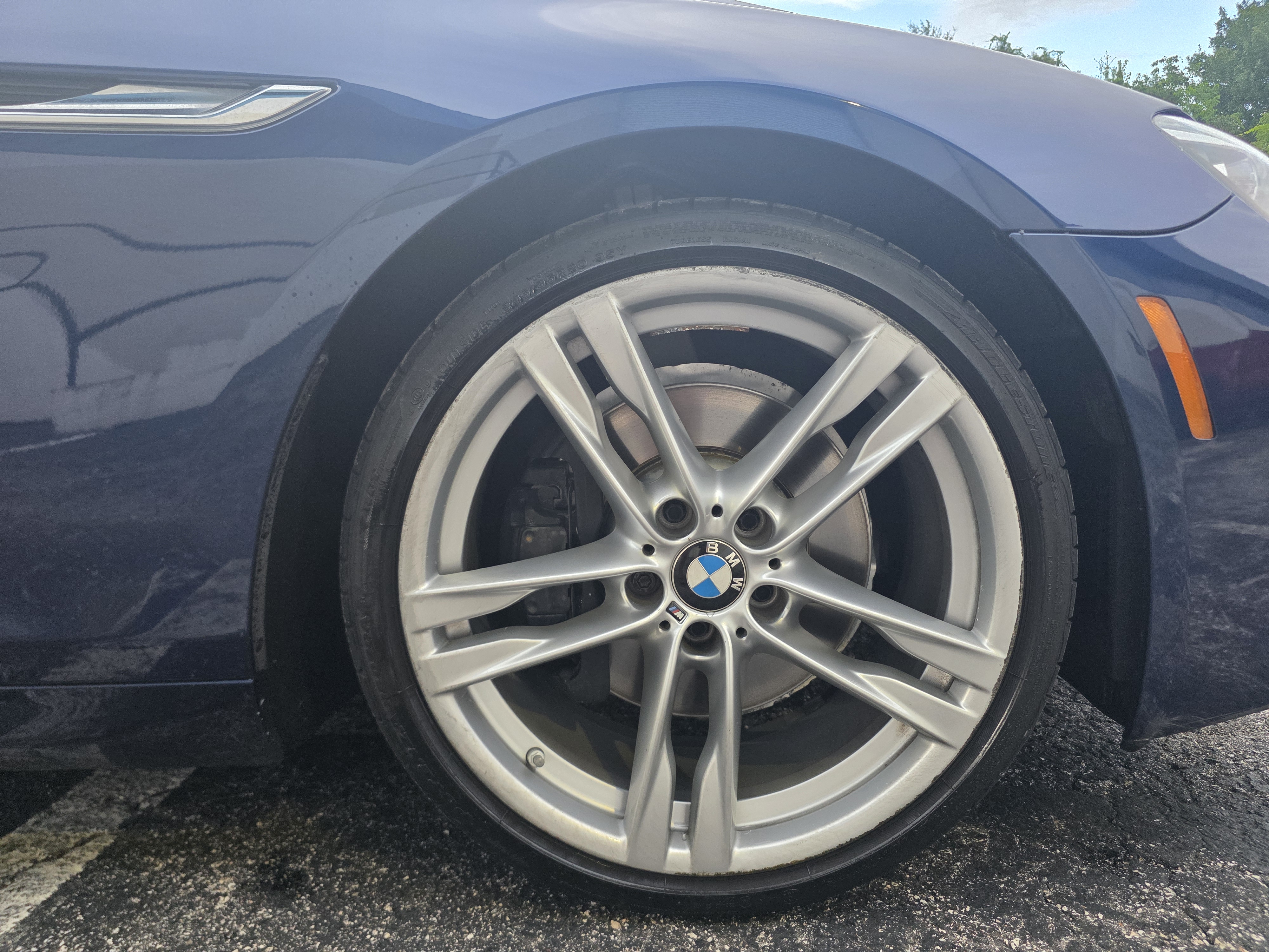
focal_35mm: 23
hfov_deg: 73.9
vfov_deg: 58.9
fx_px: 843
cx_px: 634
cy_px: 476
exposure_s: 1/120
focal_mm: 6.3
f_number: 1.7
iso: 250
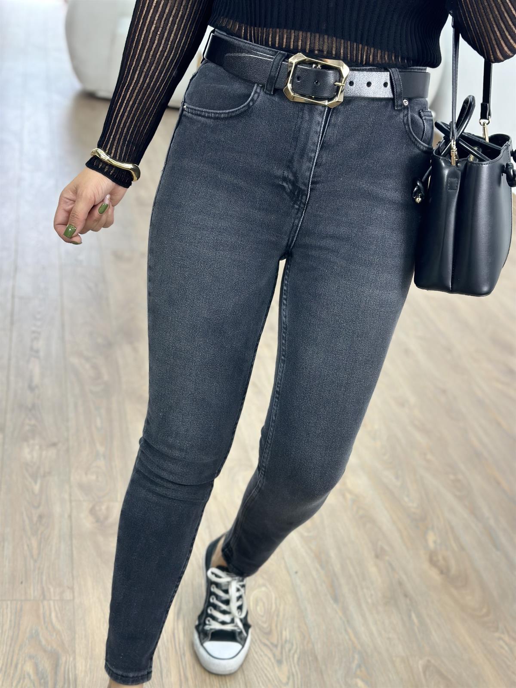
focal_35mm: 48
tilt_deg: -48.8
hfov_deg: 30.3
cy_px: 344
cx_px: 258
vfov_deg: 39.7
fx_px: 954
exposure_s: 1/100
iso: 160
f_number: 1.78
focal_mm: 6.86
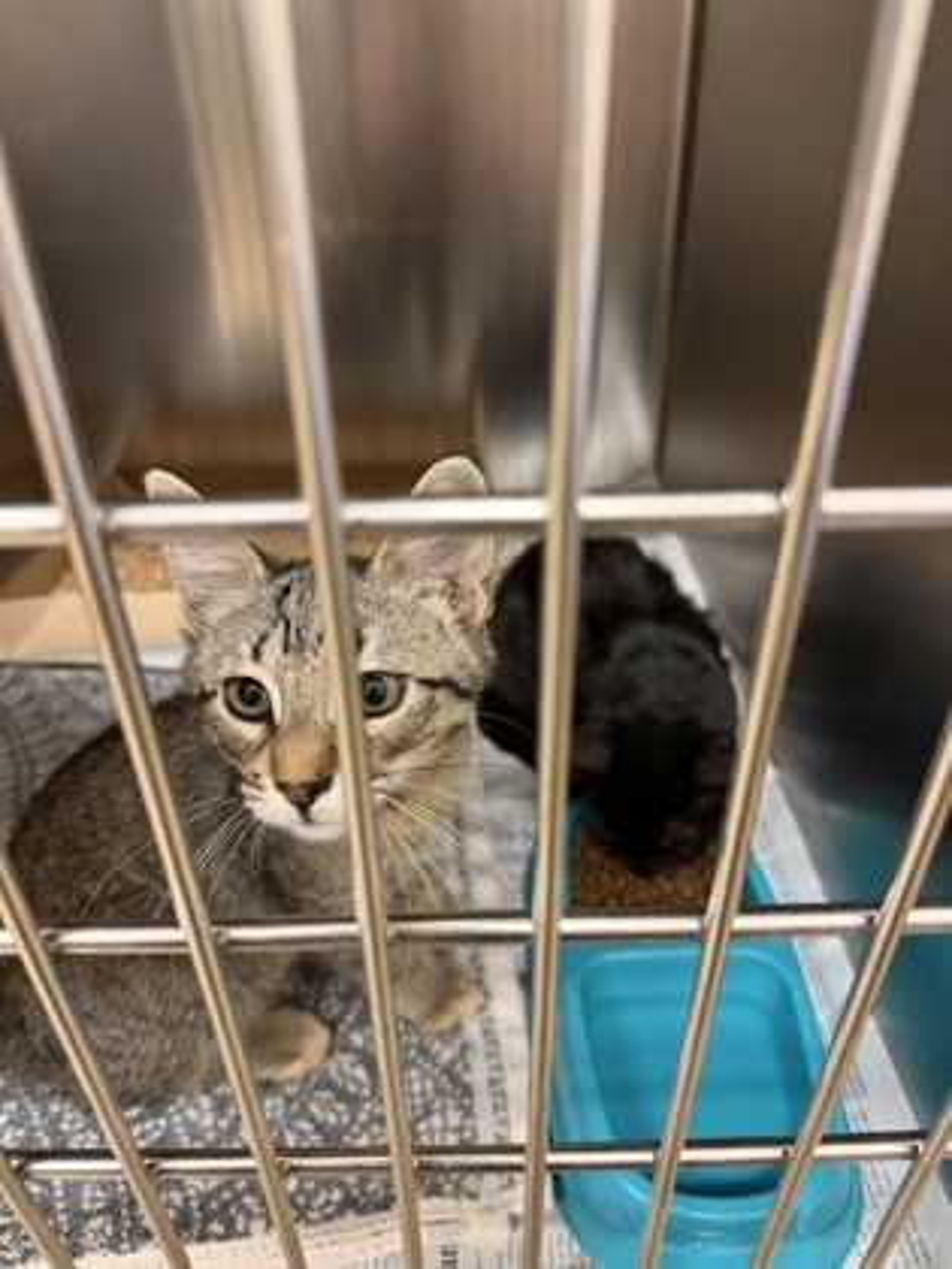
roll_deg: +1.5
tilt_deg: -32.8
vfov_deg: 71.6
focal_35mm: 24
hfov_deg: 56.8
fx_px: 880
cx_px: 476
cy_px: 634
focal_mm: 6.76
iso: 640
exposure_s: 1/40
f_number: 1.78
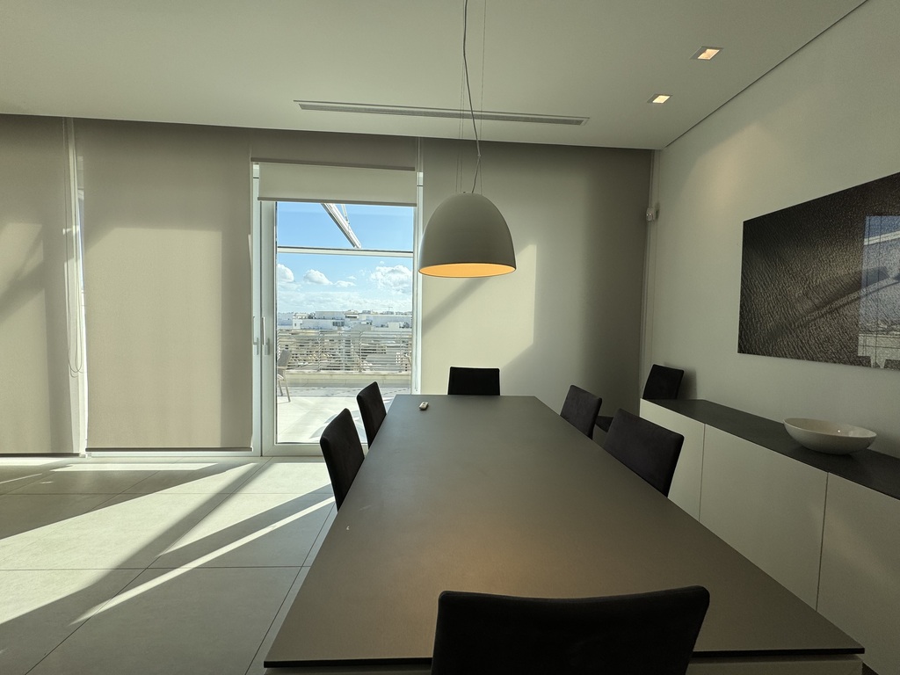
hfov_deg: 102.1
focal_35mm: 14
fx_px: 364
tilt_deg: -2.9
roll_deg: -1.6
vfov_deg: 85.7
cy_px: 338
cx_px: 450
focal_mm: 2.22
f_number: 2.2
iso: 40
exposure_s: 1/910
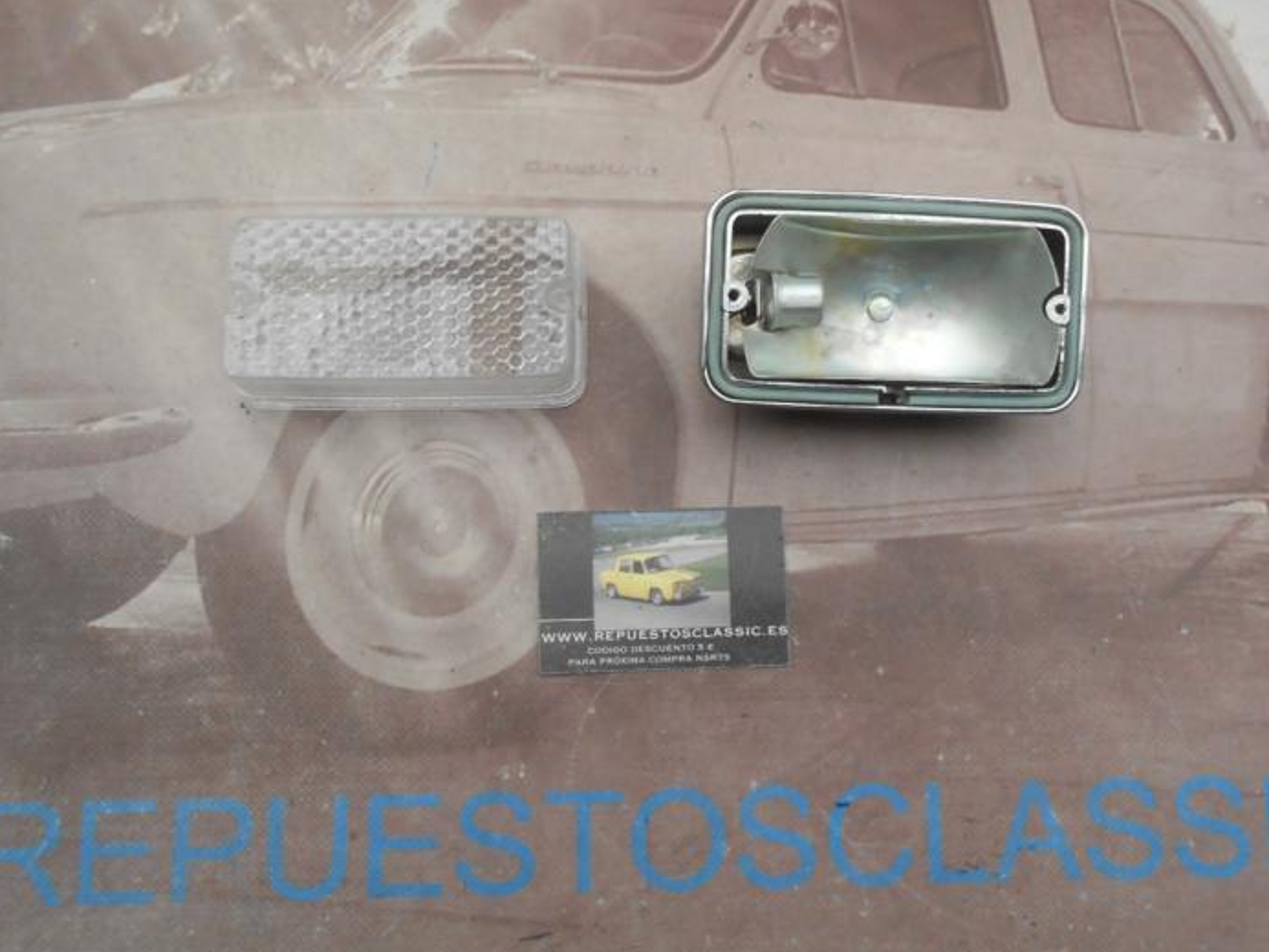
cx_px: 683
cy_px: 489
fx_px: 1100
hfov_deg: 59.9
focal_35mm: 30
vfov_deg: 46.8
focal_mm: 4.6
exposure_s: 1/30
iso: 200
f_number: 3.5
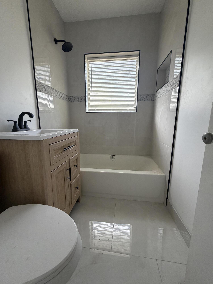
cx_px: 106
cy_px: 142
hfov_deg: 85.7
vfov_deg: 102.1
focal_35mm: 14
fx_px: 115
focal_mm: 2.22
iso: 200
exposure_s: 1/121
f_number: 2.2
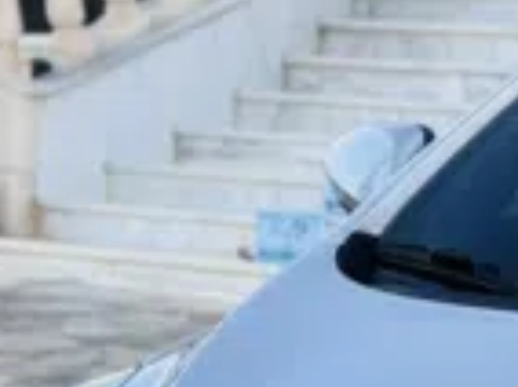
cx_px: 967
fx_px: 3242
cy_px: 701
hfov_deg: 8.7
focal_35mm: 217
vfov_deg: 6.7
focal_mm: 6.76
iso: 64
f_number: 1.78
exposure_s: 1/223
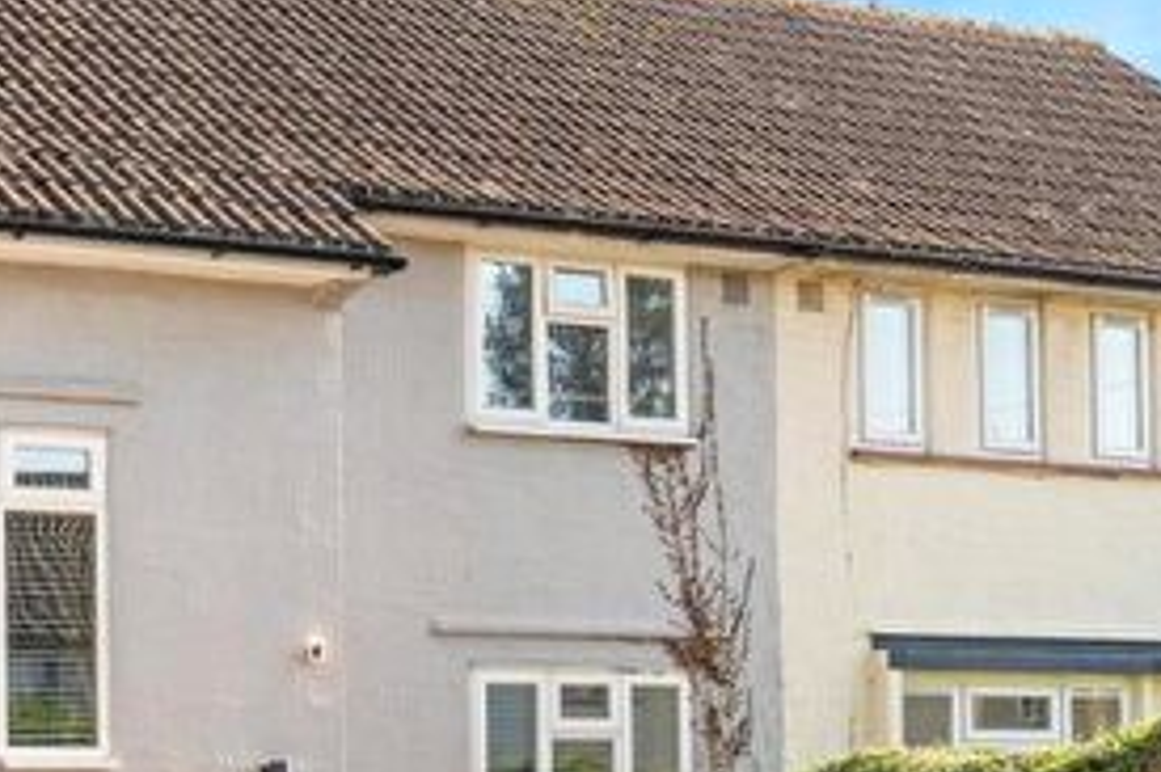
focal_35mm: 79
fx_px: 2546
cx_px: -169
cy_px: 555
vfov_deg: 17.2
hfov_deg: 23.8
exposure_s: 1/250
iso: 320
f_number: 8
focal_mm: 31
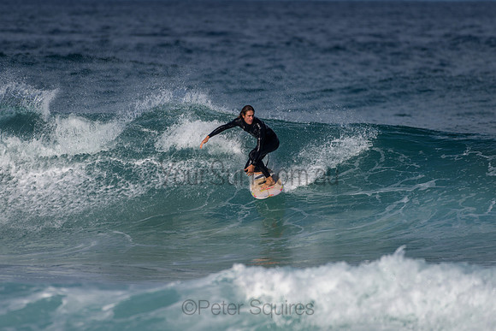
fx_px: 8437
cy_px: 166
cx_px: 248
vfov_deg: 2.2
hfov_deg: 3.4
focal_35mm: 612
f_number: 5.6
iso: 110
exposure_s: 1/2000
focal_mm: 500
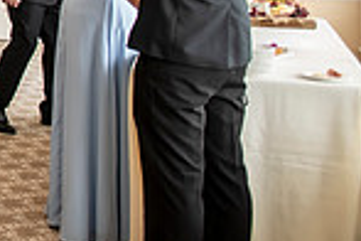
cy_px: -196
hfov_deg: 17.0
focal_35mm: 95
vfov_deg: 13.0
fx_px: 953
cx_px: -322
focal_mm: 24
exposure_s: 1/160
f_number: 2.8
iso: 320
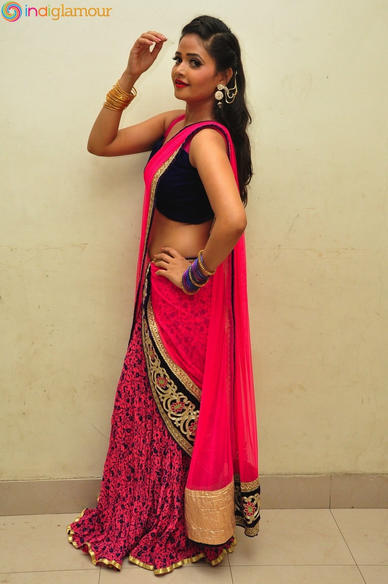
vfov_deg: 43.7
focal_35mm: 45
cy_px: 292
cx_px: 194
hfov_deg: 29.8
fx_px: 729
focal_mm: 30
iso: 1600
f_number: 7.1
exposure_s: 1/125
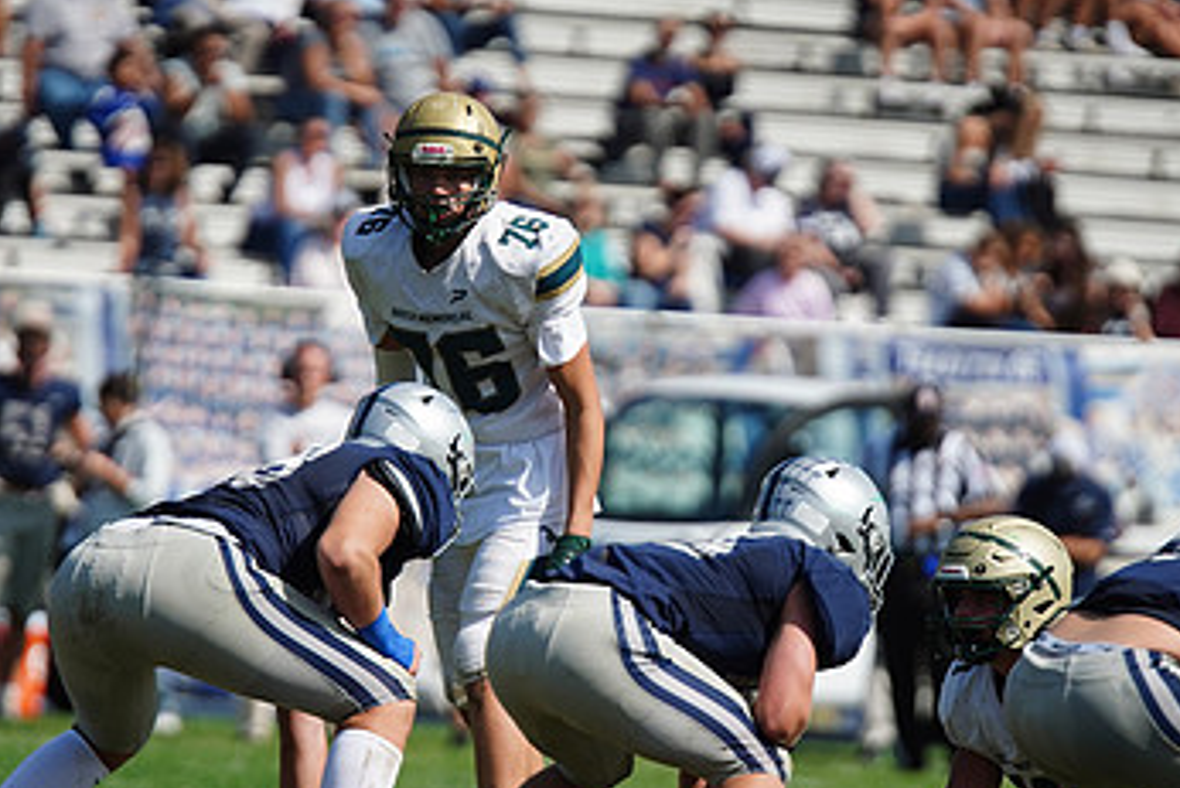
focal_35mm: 503
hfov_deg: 4.1
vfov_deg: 2.7
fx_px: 16493
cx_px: 542
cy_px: 380
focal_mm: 300
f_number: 2.8
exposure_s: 1/6400
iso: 400
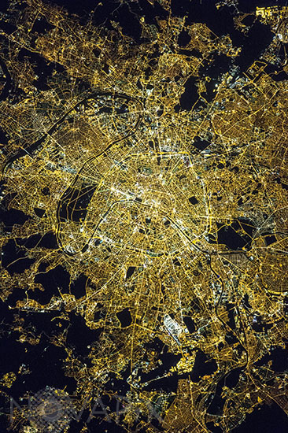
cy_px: 216
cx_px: 144
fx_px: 4806
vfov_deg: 5.2
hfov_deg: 3.4
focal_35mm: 400
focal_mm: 400
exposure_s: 1/25
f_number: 2.8
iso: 8000
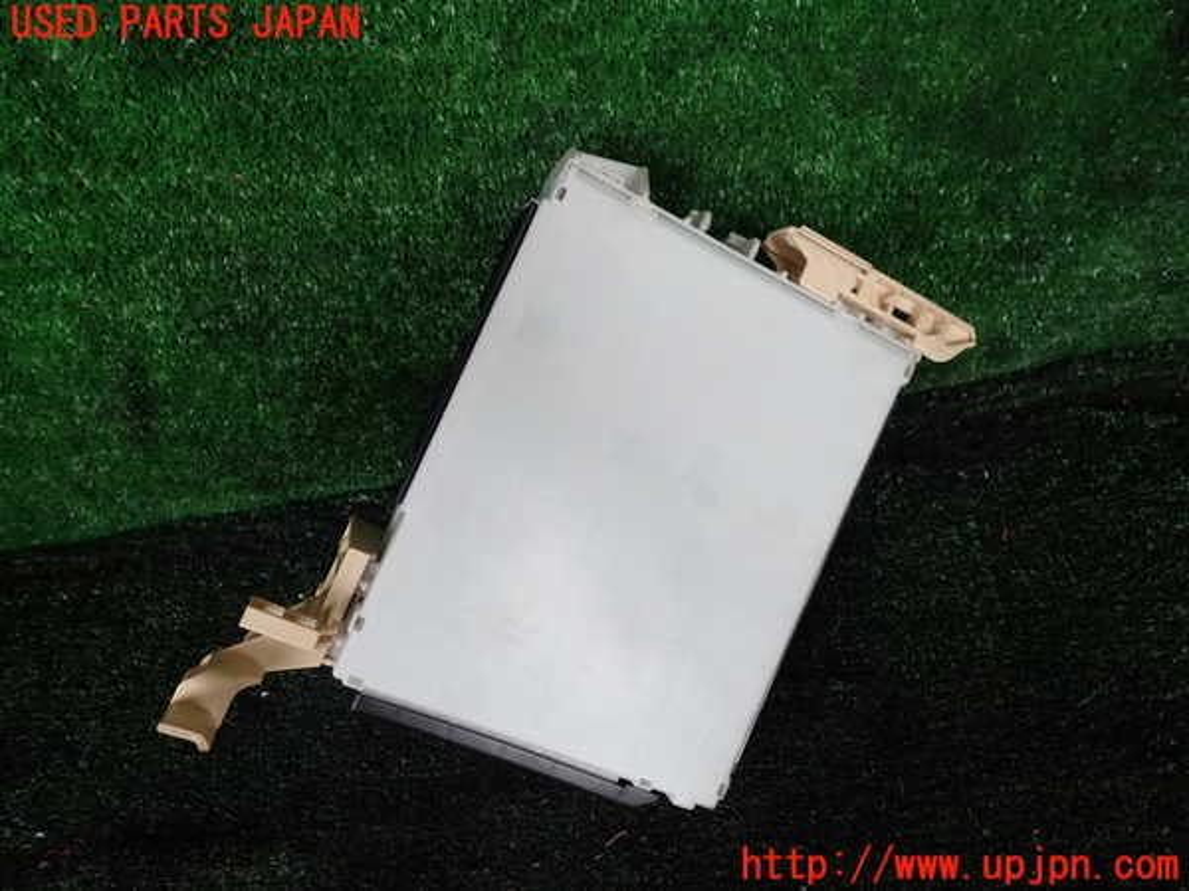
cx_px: 594
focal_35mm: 25
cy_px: 446
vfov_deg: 54.9
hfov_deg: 69.4
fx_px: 859
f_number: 2.8
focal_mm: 4.5
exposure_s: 1/100
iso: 100
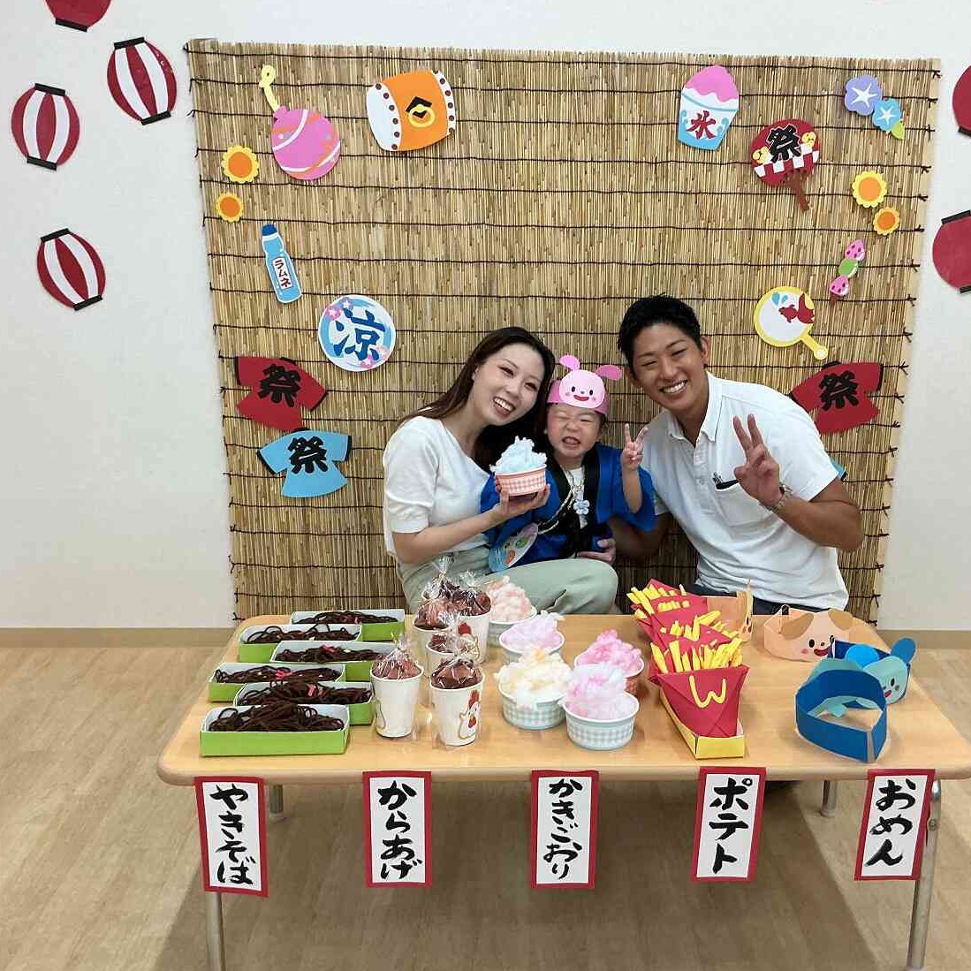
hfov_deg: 47.1
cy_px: 494
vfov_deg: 47.2
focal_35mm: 35
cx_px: 558
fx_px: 1111
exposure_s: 1/120
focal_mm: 3
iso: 64
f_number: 1.8
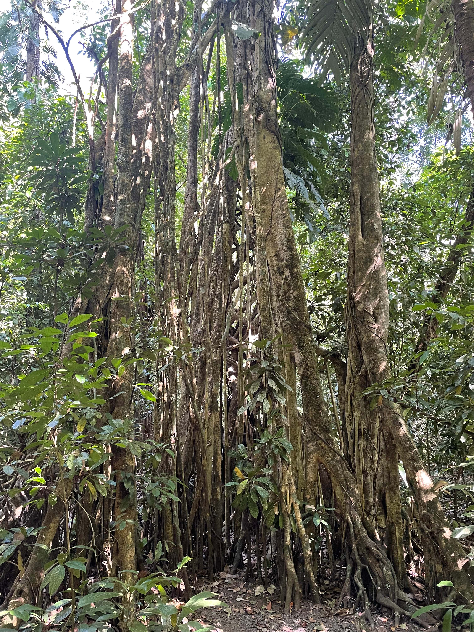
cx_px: 237
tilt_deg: +11.4
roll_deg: -0.3
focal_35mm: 26
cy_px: 316
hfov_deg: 53.1
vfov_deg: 67.3
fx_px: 475
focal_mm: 4.2
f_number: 1.6
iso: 200
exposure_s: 1/60
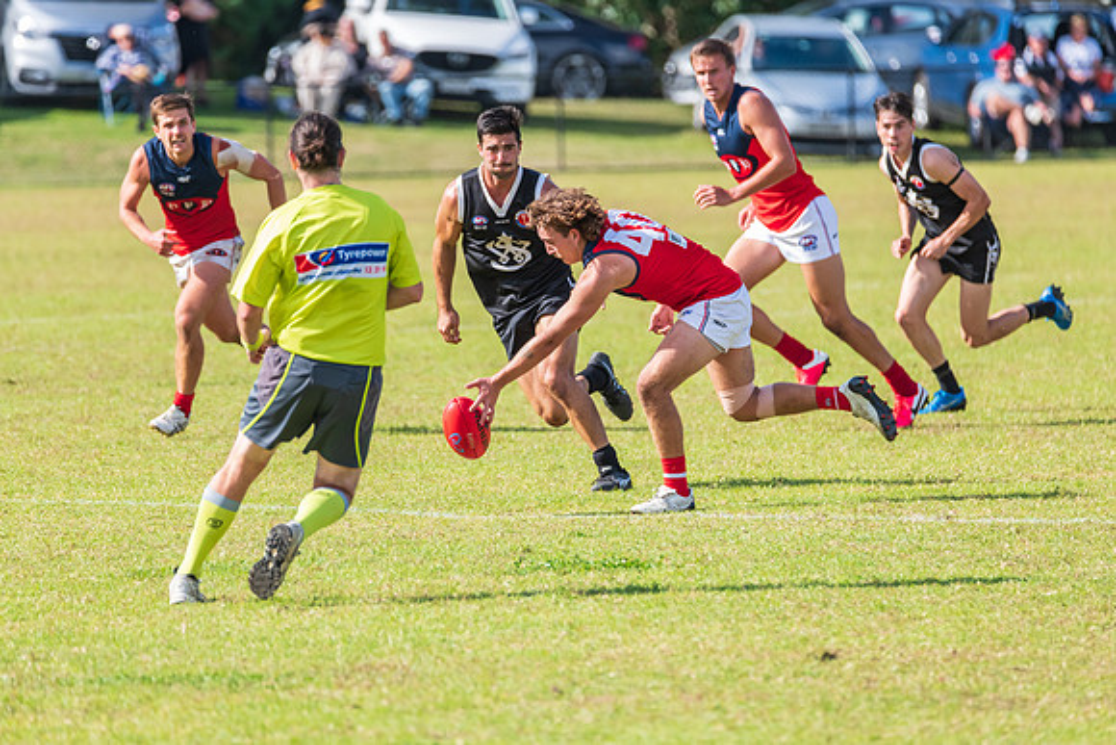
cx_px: 558
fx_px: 13953
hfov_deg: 4.6
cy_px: 372
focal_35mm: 450
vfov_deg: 3.1
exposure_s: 1/1600
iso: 800
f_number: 7.1
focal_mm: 450
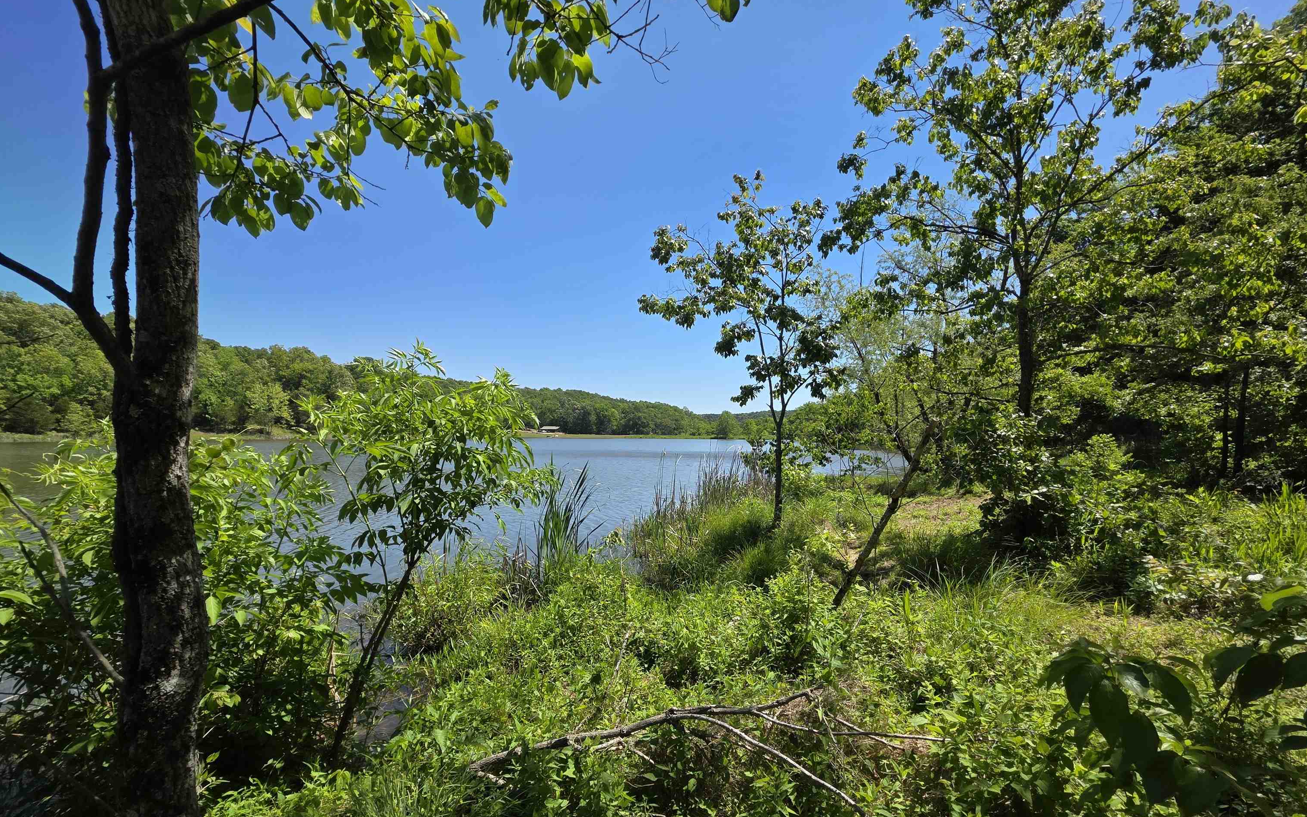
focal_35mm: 14
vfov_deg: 77.9
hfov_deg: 105.3
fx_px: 499
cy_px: 481
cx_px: 656
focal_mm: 2.2
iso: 40
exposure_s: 1/1521
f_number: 1.9
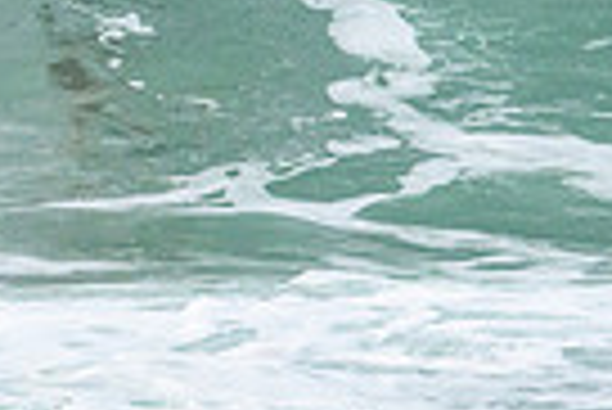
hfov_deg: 0.9
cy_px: -291
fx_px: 38495
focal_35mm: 2262
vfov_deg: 0.6
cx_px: 320
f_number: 10
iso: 1600
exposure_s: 1/2500
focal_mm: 530
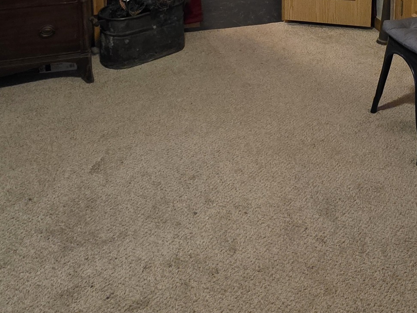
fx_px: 494
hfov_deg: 44.9
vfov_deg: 28.0
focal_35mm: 41
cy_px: -111
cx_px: 288
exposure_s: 1/60
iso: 1250
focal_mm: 2.2
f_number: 1.9
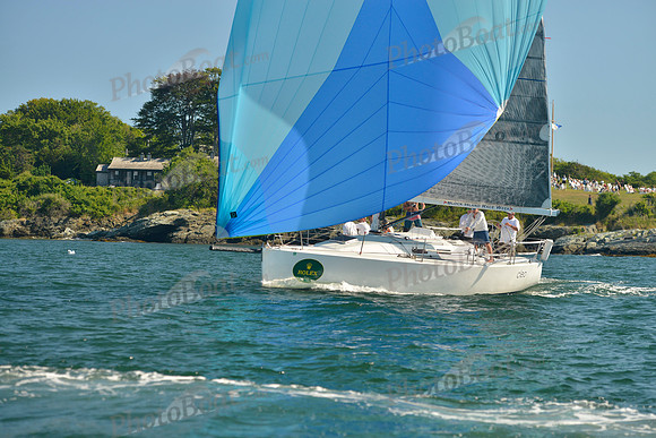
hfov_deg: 20.8
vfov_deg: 14.0
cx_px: 328
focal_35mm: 98
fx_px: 1786
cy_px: 219
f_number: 5
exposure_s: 1/1250
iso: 400
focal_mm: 98
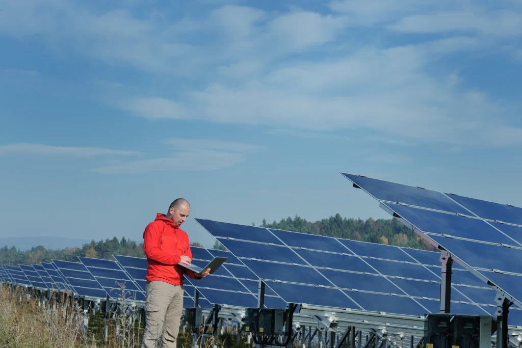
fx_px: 1233
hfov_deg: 23.9
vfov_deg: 16.1
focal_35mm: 85
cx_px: 261
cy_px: 174
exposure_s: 1/250
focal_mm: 85
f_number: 11
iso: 100
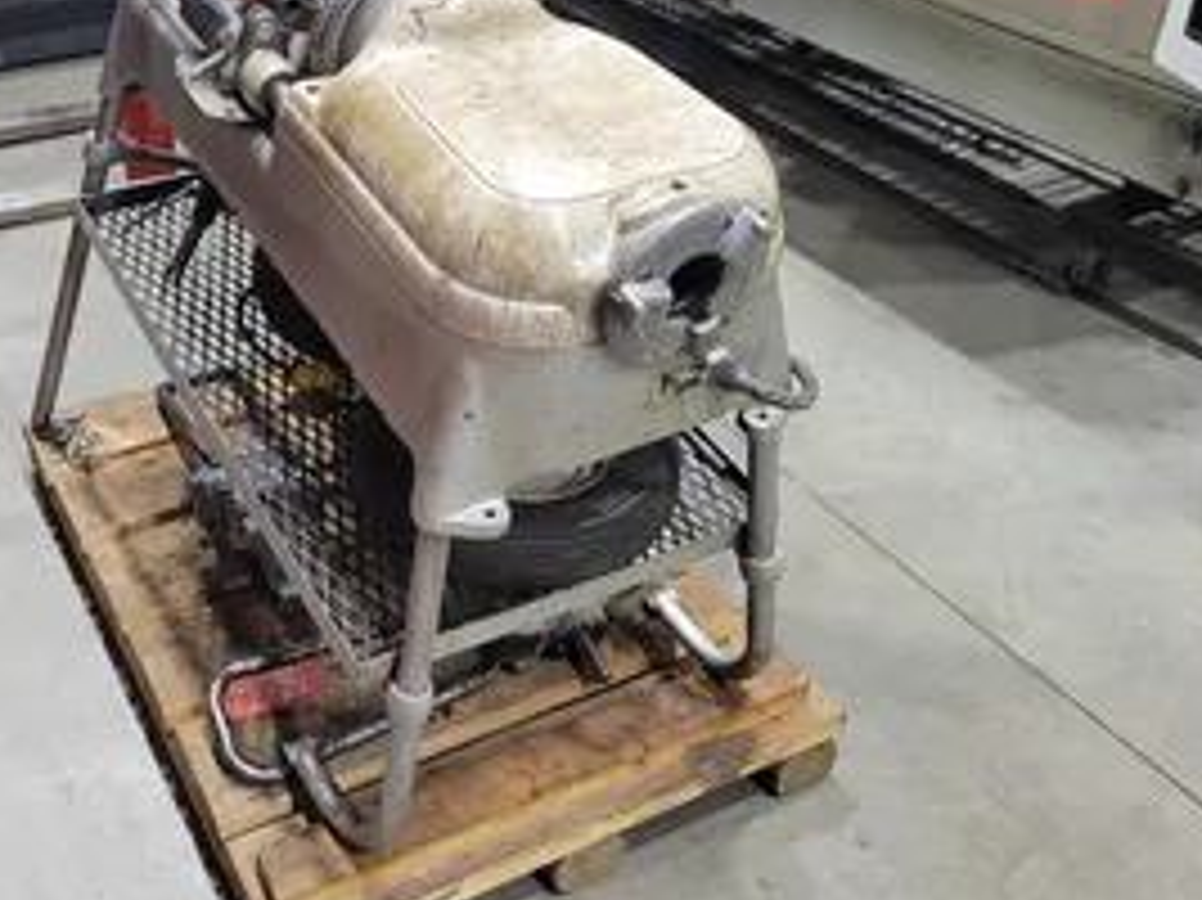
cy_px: 364
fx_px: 1354
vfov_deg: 36.7
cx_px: 428
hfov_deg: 47.3
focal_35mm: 39
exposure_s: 1/39
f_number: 1.8
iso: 320
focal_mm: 5.4
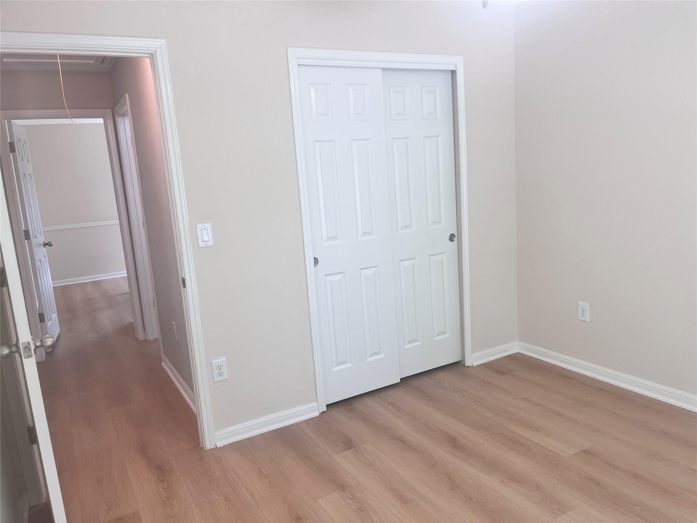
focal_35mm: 26
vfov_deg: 53.1
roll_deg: +4.3
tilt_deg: -9.5
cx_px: 348
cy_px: 262
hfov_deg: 67.3
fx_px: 524
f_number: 1.6
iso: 100
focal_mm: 5.1
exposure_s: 1/120
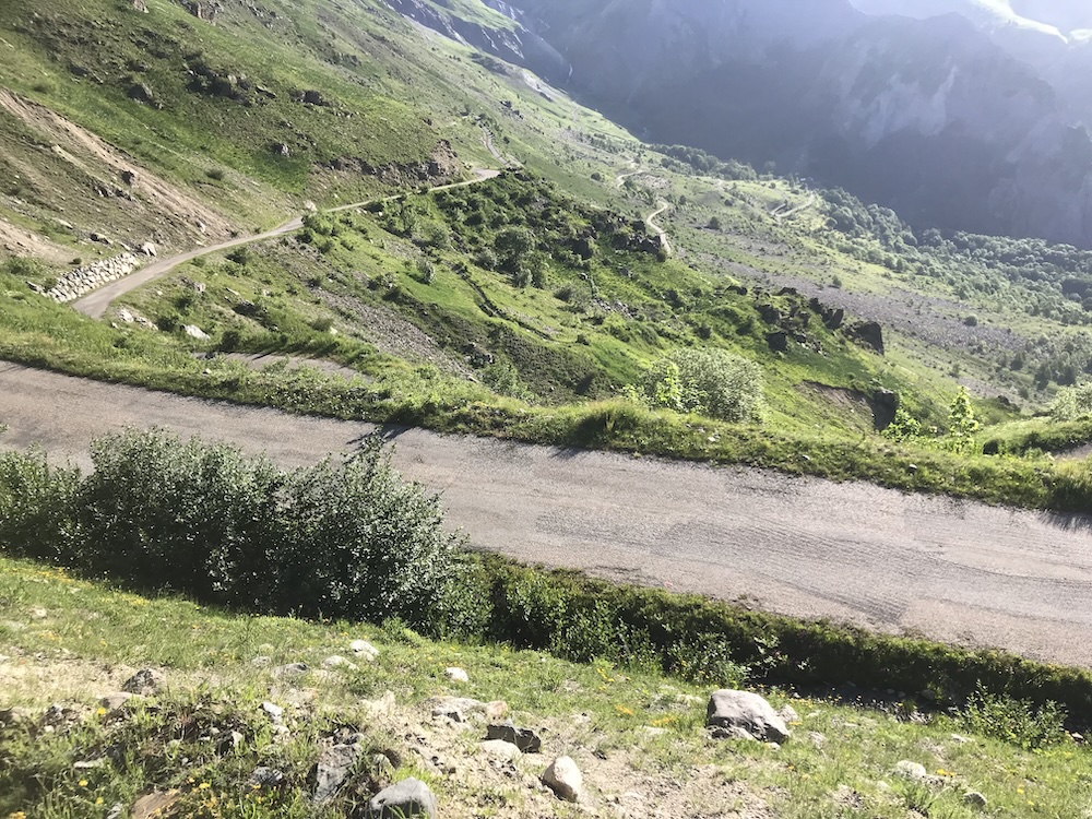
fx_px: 883
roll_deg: +6.0
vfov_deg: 49.7
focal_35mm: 28
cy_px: 410
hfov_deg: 63.4
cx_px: 546
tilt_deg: -26.4
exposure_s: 1/1030
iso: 20
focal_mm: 3.99
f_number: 1.8
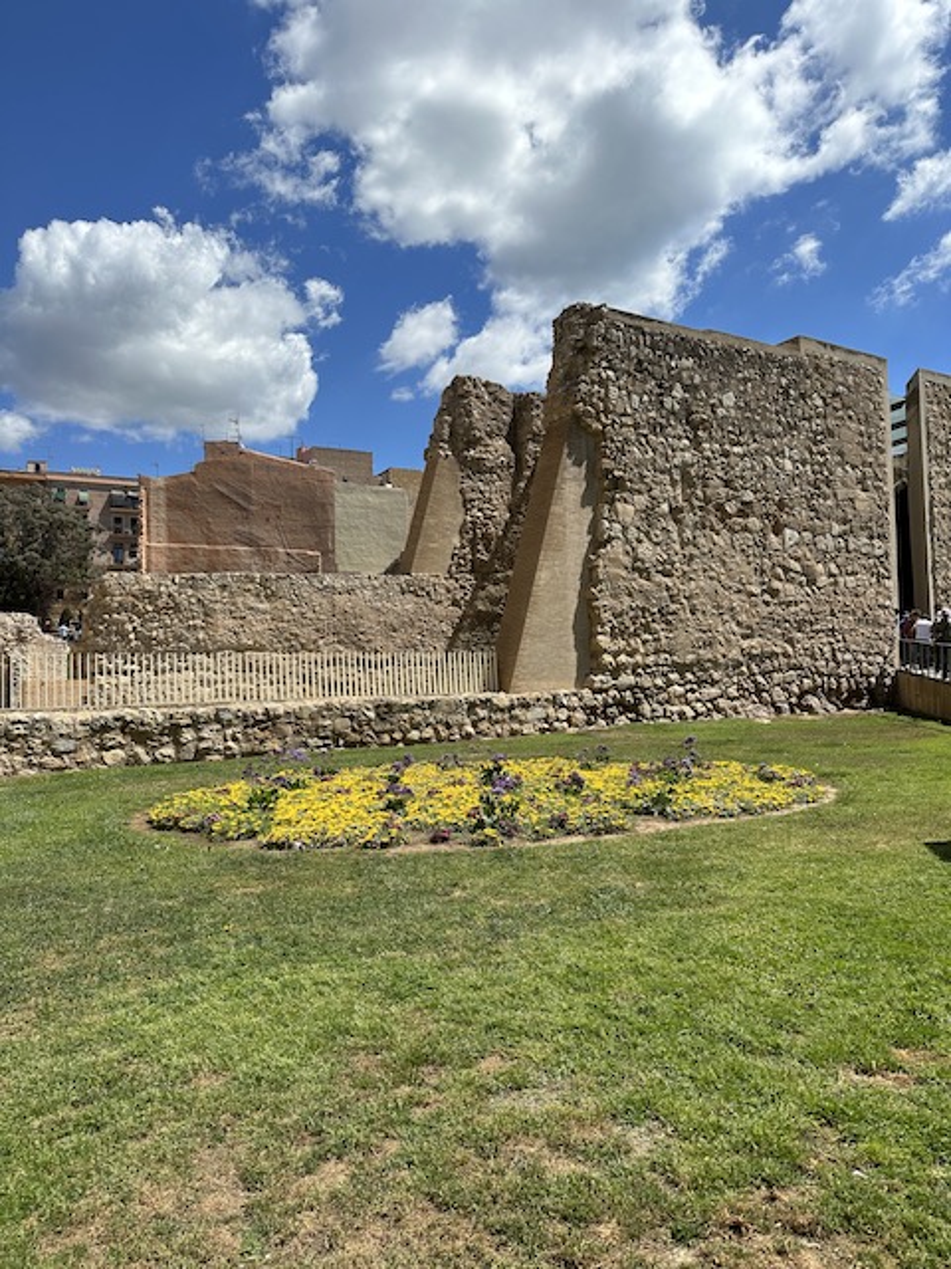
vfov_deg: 71.6
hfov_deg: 56.8
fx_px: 879
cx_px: 476
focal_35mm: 24
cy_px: 634
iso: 80
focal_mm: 6.86
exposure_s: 1/6623
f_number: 1.78
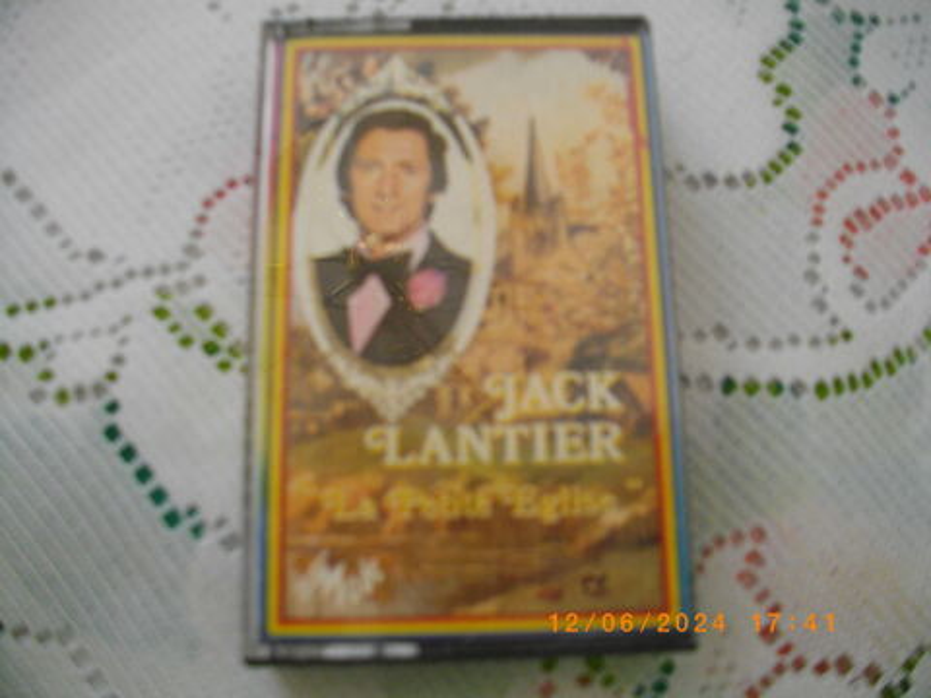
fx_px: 861
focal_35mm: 32
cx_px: 466
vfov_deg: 44.2
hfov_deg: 56.8
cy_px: 349
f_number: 2.9
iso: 200
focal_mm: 5.7
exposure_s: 1/125
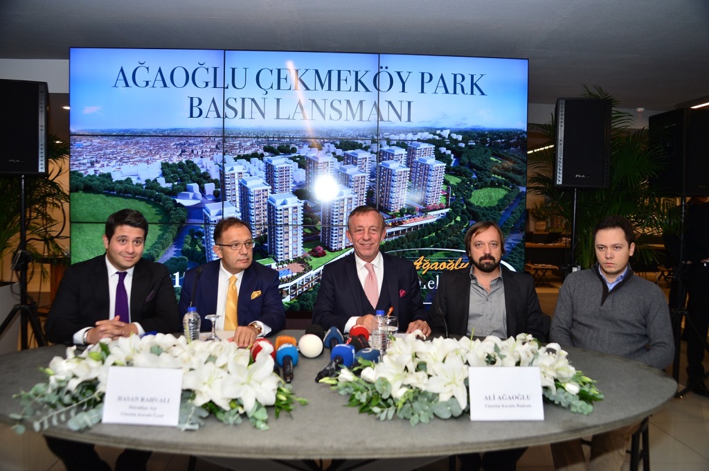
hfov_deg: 65.5
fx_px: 551
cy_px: 236
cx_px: 354
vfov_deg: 46.3
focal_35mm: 28
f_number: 5.6
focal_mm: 28
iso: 320
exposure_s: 1/60
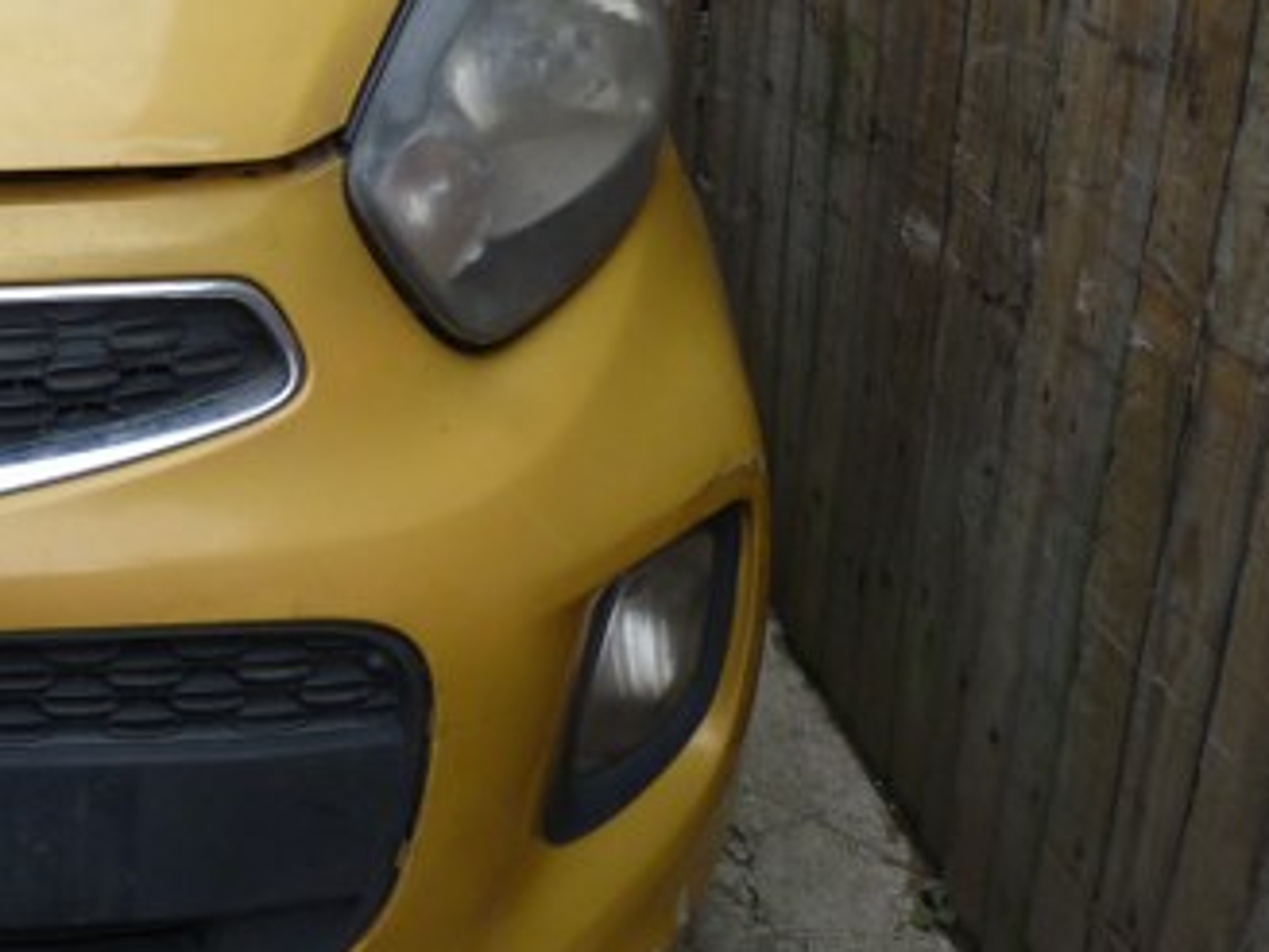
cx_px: -66
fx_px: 2236
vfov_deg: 23.4
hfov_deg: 29.1
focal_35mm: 61
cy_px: 108
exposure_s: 1/125
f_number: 4
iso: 80
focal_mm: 4.5
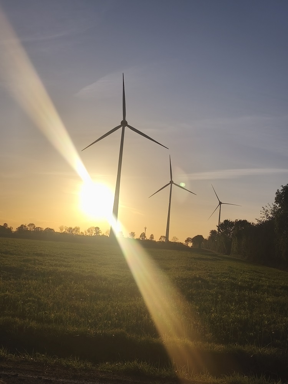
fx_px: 410
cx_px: 144
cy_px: 192
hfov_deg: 38.7
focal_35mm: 37
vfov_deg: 50.1
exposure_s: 1/4326
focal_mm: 6.18
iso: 50
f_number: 1.65
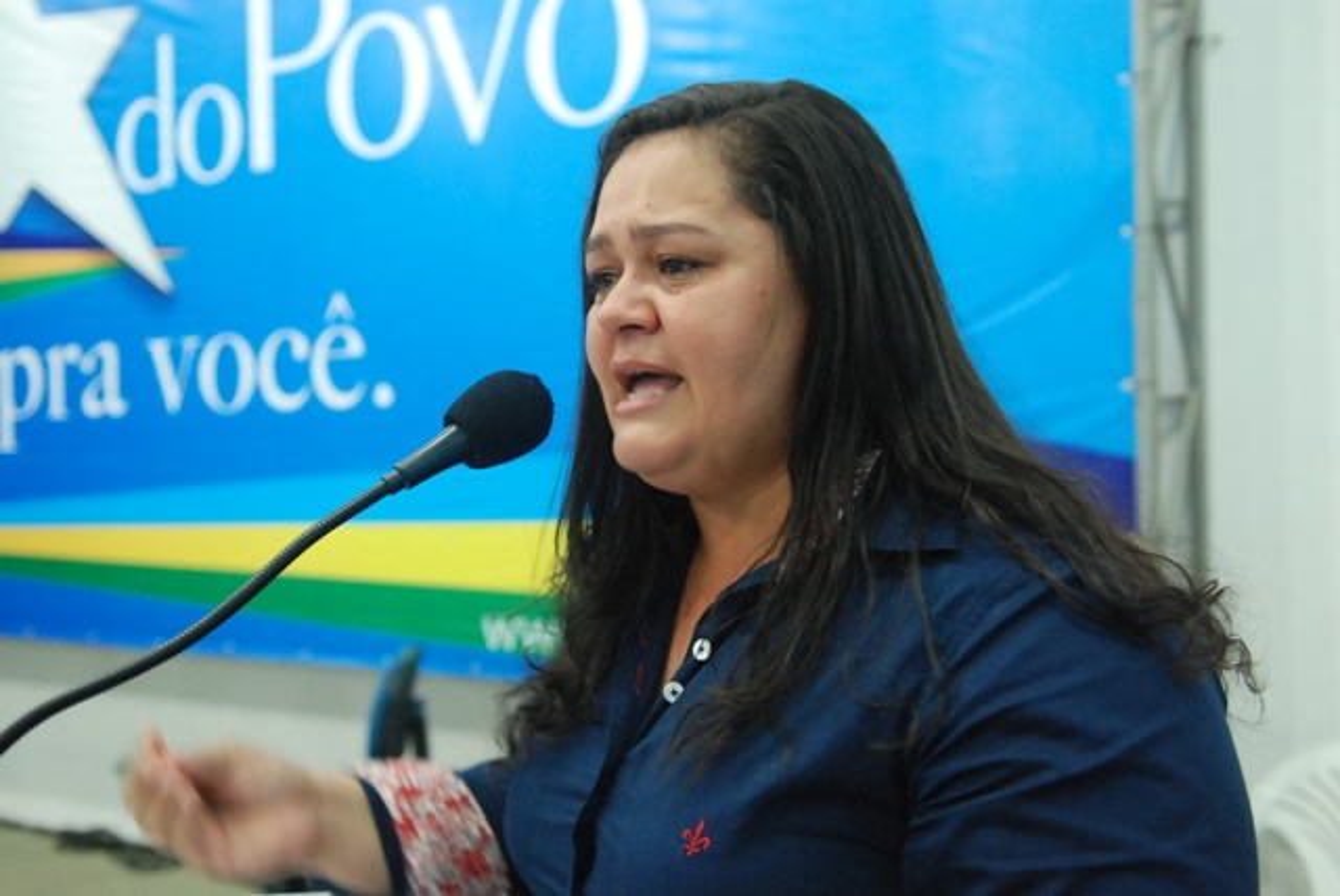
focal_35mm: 39
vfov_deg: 34.3
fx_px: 1453
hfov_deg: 49.5
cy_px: 448
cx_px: 670
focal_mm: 26
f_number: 2.8
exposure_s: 1/30
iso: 1600
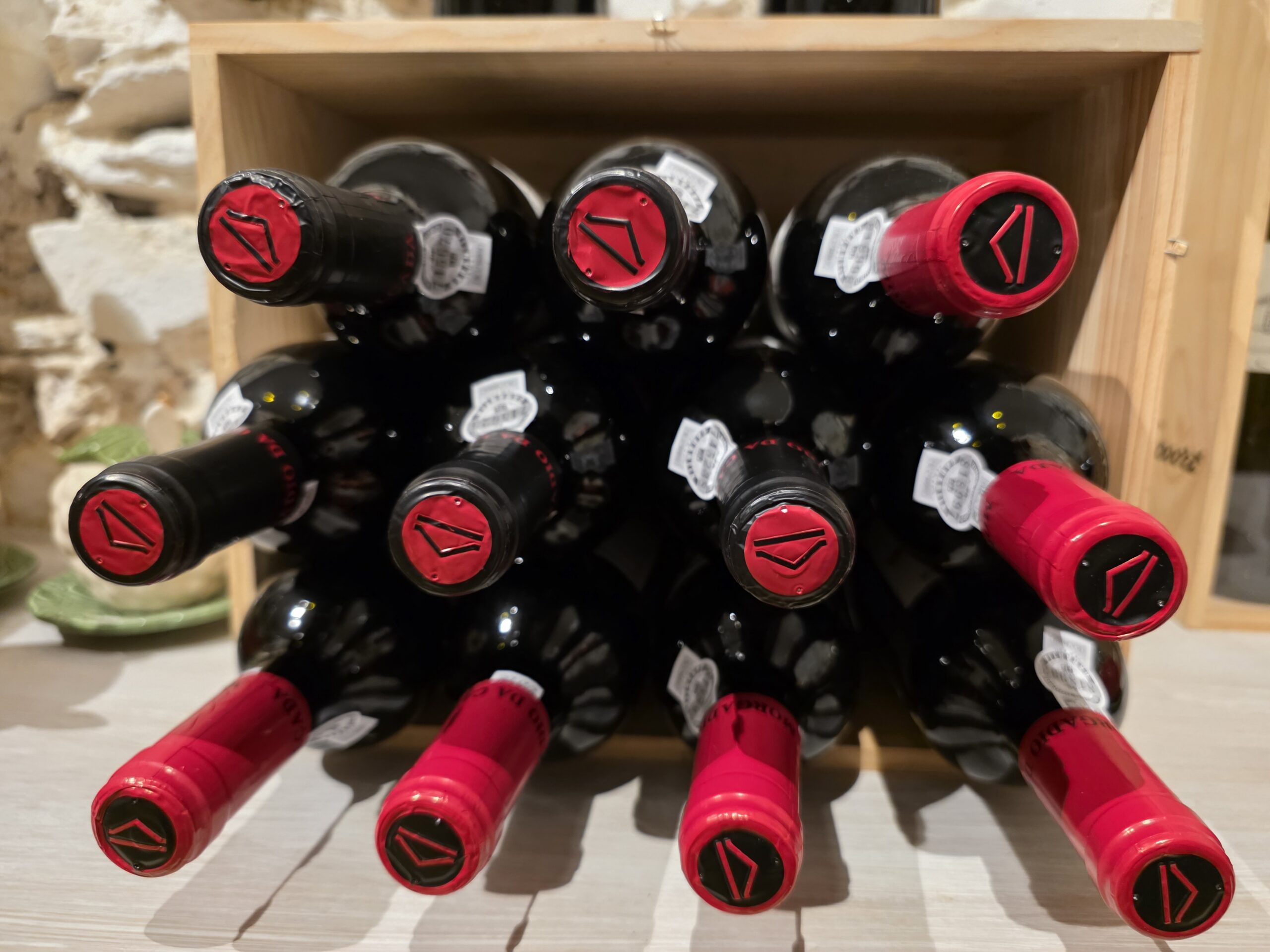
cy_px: 476
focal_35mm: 23
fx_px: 844
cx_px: 635
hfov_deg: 73.9
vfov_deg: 58.9
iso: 1000
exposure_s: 1/100
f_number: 1.7
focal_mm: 6.3
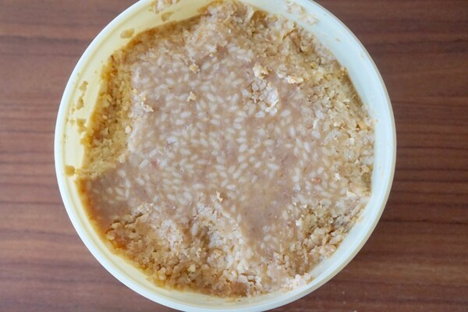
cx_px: 234
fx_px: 682
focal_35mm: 52
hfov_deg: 37.9
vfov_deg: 25.8
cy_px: 156
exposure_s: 1/60
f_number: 4
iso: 1000
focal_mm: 35
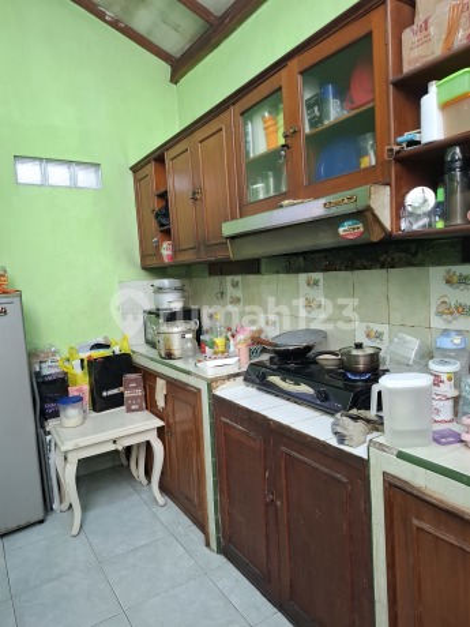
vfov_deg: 73.9
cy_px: 314
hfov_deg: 58.9
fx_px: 416
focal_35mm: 23
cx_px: 235
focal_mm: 5.54
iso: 320
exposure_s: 1/40
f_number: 1.8
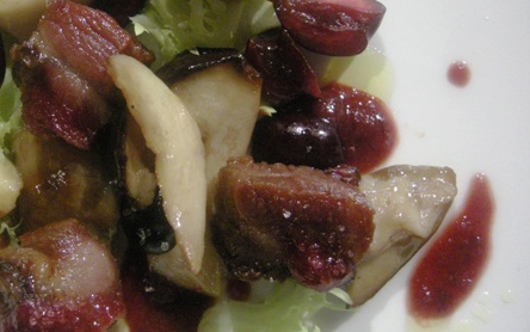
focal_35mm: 55
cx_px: 171
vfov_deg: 23.5
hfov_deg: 36.4
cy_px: 124
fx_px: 795
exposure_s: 1/125
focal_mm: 7.5
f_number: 2.7
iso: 653
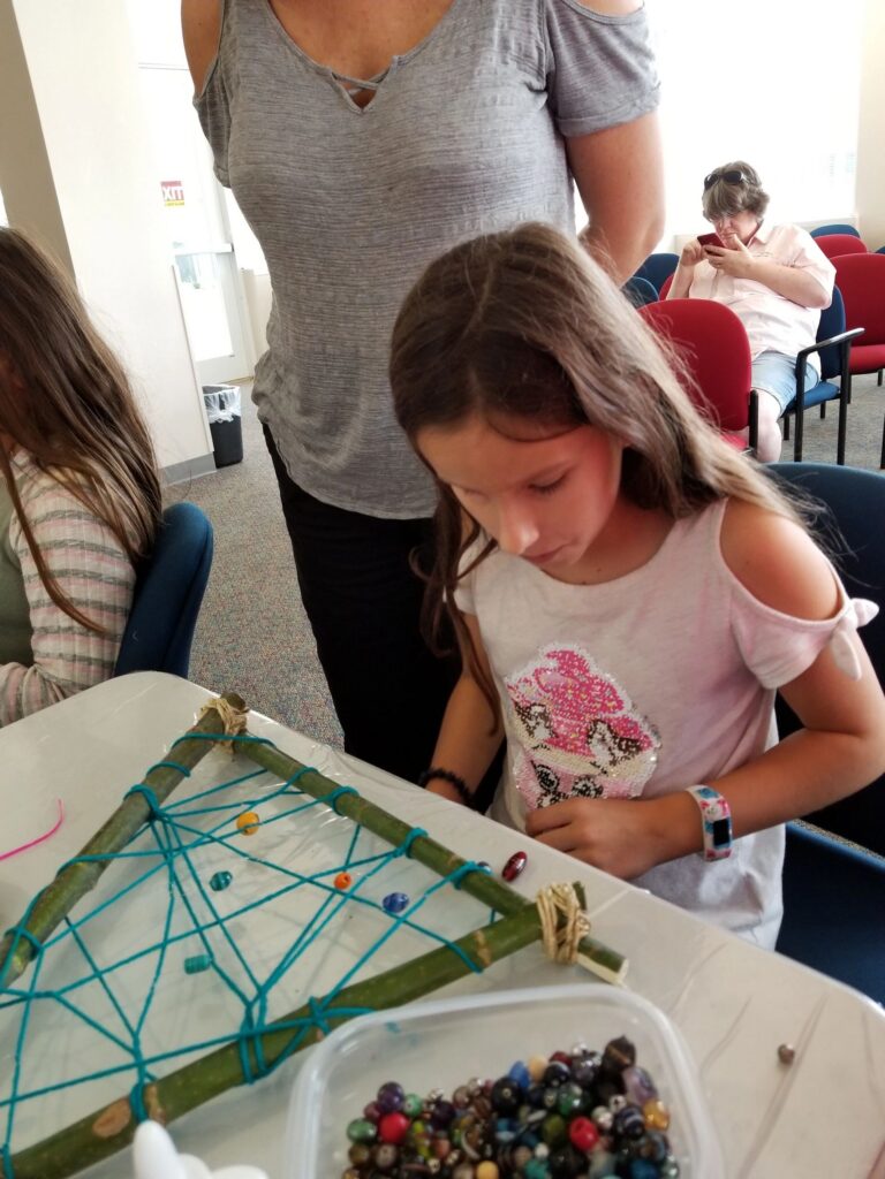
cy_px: 590
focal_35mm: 26
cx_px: 442
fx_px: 886
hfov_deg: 53.1
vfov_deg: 67.3
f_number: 1.7
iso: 160
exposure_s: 1/120
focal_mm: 4.25
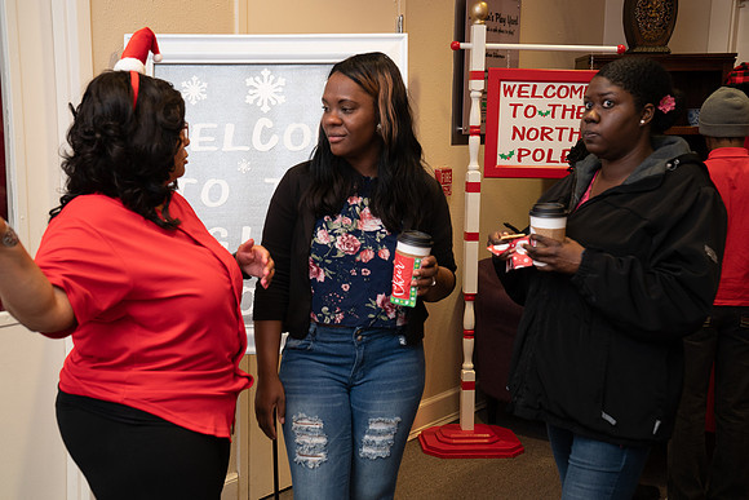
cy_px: 250
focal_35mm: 46
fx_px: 957
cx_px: 374
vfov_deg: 29.3
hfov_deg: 42.7
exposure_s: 1/60
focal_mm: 46
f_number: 5
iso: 640
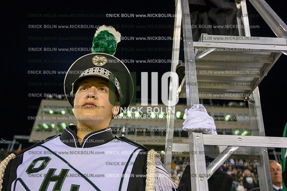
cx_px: 144
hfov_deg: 65.5
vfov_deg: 46.4
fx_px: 223
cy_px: 96
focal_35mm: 28
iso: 5000
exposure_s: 1/800
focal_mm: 28
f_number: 4
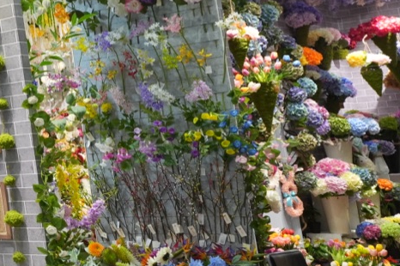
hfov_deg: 17.4
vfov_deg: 18.5
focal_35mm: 73
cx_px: -445
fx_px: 811
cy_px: 64
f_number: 3.5
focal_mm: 17
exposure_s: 1/160
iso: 1000
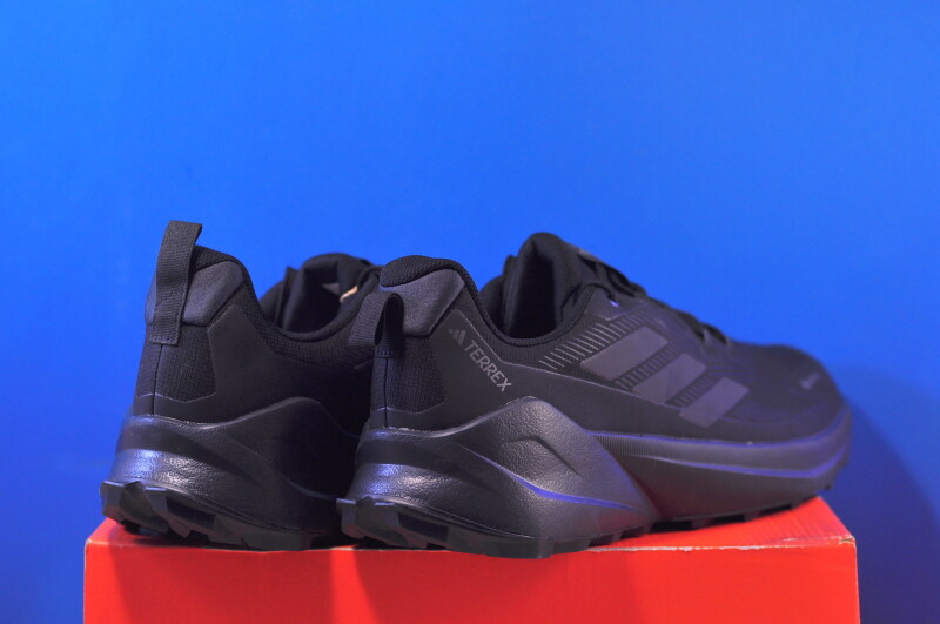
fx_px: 1956
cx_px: 470
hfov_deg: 27.0
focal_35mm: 75
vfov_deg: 18.1
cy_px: 312
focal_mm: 50
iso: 250
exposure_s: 1/250
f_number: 3.2
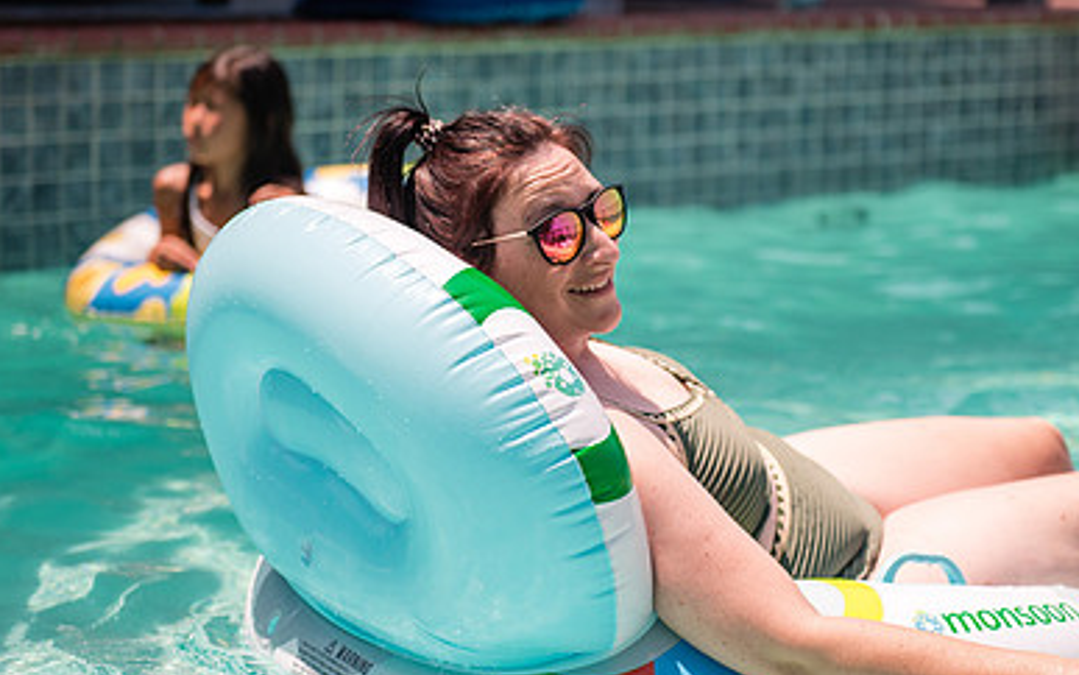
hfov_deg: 19.5
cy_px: 264
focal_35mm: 107
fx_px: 3147
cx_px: 597
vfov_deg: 12.2
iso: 160
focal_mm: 70
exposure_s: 1/4000
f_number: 2.8
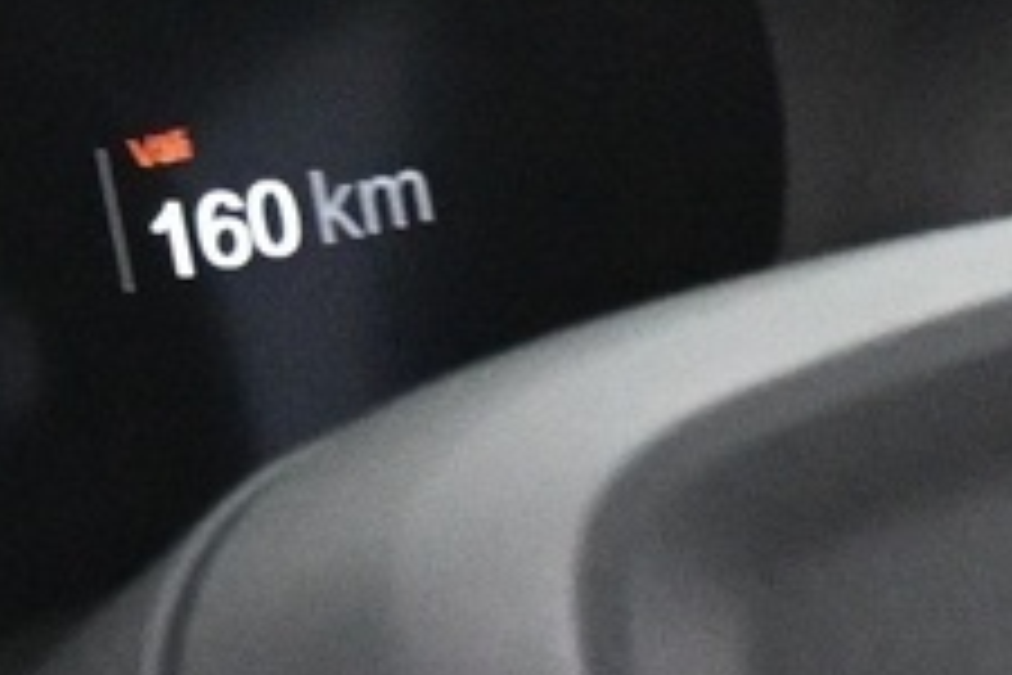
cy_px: 680
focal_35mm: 243
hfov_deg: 8.5
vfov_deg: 5.6
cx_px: 679
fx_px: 6842
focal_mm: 22.5
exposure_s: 1/25
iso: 4000
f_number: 4
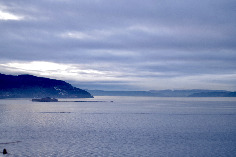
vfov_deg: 18.2
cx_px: 118
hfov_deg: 27.0
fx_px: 492
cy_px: 78
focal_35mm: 75
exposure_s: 1/60
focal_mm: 50
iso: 400
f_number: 5.6
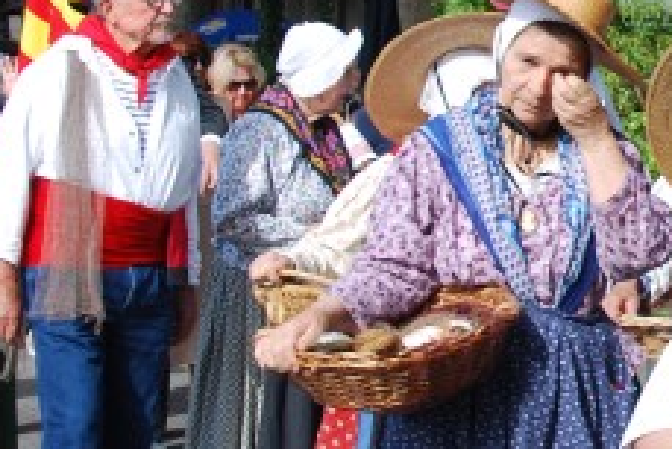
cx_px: 716
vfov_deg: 9.7
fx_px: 2634
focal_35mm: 141
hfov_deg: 14.3
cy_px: 109
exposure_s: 1/160
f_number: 6.3
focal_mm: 24
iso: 100
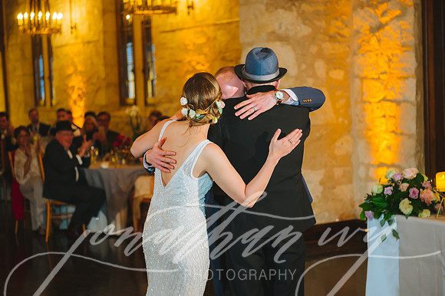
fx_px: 865
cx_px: 222
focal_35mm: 70
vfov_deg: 19.4
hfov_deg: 28.9
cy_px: 148
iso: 3200
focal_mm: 70
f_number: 2.8
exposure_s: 1/125
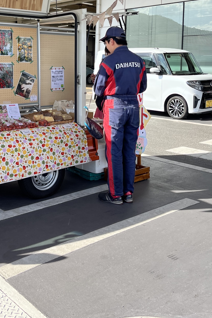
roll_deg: -1.6
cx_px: 64
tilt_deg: -2.7
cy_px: 81
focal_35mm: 44
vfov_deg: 43.1
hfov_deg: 30.2
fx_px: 389
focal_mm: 5.1
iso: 50
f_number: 1.6
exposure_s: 1/1957
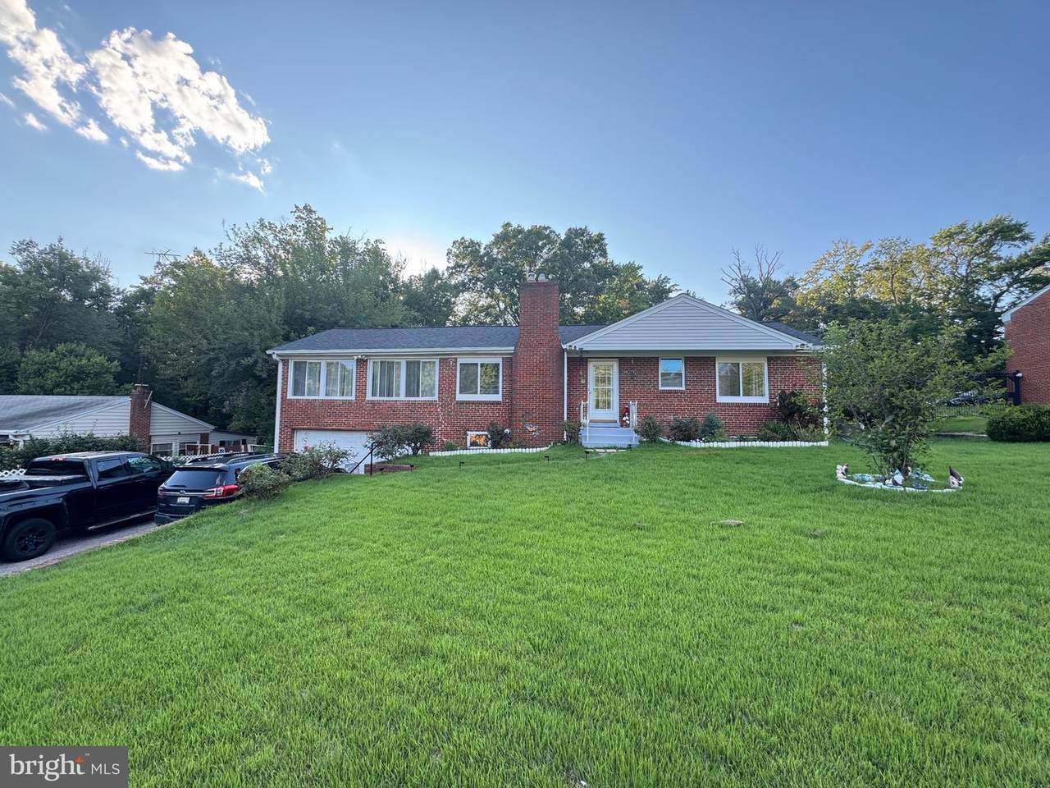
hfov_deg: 102.1
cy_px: 394
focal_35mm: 14
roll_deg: -1.0
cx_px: 525
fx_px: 425
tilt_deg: +2.3
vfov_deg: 85.7
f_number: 2.2
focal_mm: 2.22
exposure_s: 1/197
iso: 40
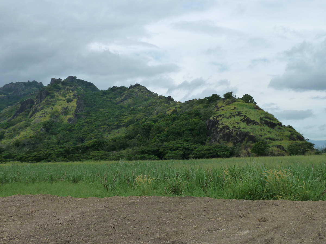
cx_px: 163
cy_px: 122
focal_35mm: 44
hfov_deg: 42.9
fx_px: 414
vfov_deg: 32.9
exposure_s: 1/500
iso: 125
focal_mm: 7.3
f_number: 5
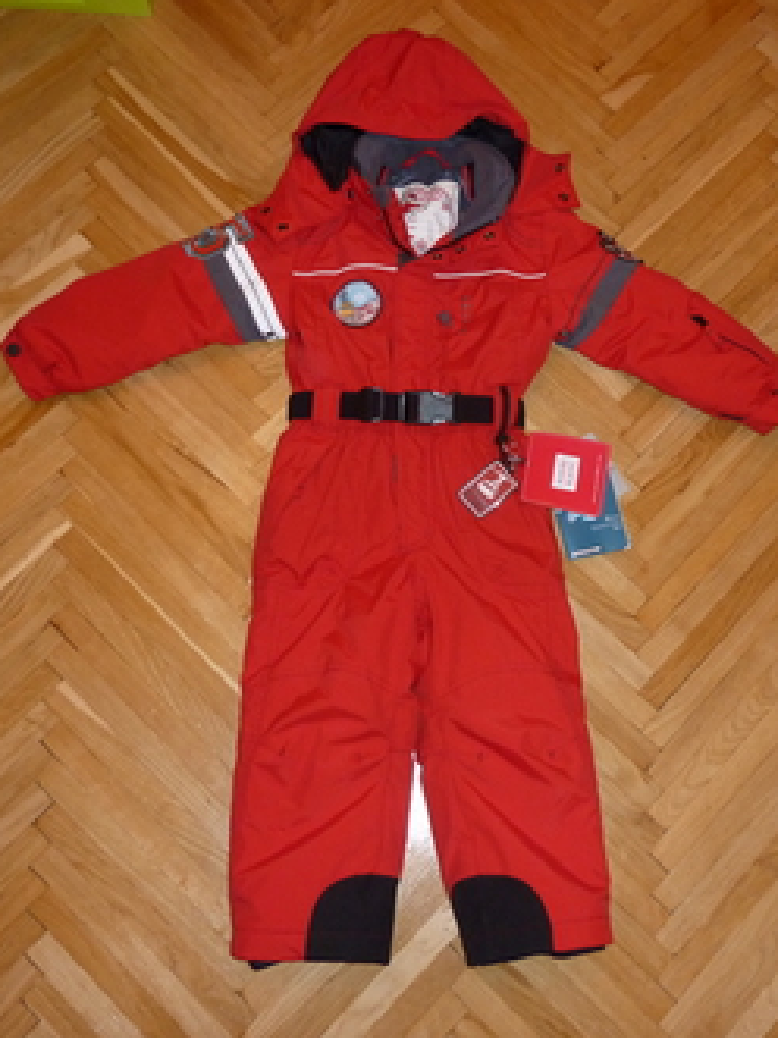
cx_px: 445
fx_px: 1020
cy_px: 521
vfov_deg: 54.0
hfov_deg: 41.7
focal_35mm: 34
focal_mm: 4.1
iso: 200
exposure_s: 1/30
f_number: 3.3
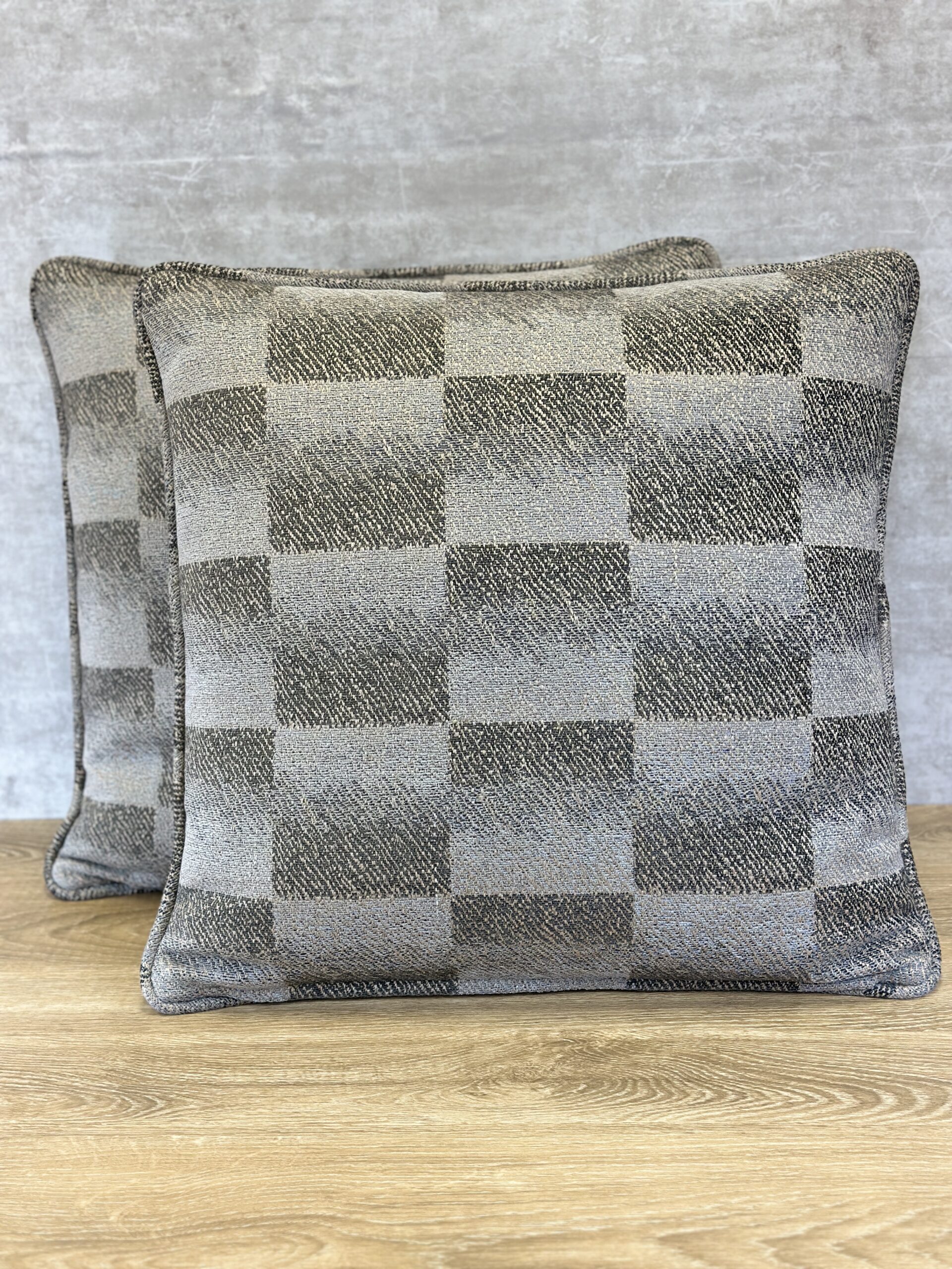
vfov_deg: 39.7
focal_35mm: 48
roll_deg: +2.5
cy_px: 634
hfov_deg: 30.3
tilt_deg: -16.3
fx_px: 1760
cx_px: 476
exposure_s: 1/120
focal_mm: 6.86
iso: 100
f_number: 1.78
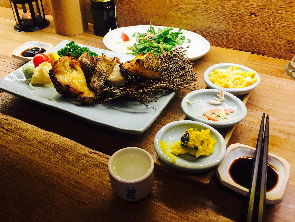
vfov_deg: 42.9
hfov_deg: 55.2
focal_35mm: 33
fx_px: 281
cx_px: 128
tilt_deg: -33.3
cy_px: 97
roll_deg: +3.4
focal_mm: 4.15
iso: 32
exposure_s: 1/30
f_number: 2.2
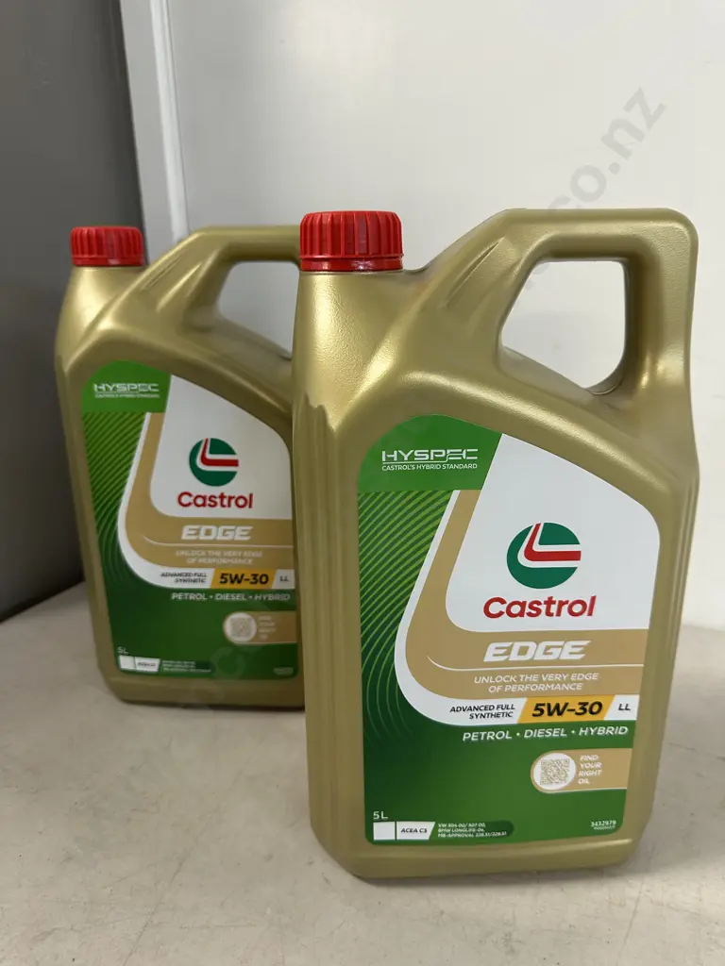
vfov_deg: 71.6
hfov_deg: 56.8
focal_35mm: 24
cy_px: 483
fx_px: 670
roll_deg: -0.6
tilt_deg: -18.7
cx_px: 362
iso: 200
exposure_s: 1/50
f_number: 1.78
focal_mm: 6.86
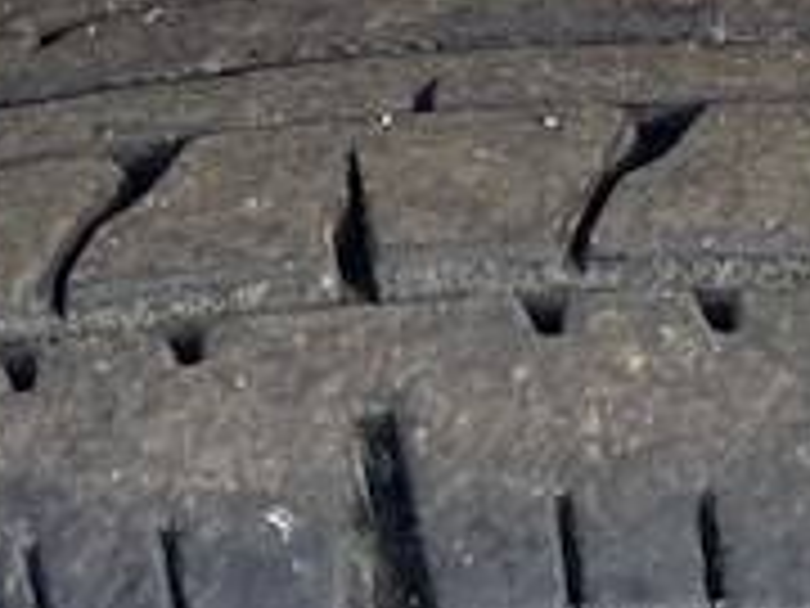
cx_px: 580
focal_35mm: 178
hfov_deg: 11.1
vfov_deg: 7.6
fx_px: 4165
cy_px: 1648
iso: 32
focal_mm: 5.1
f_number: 1.6
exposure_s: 1/186
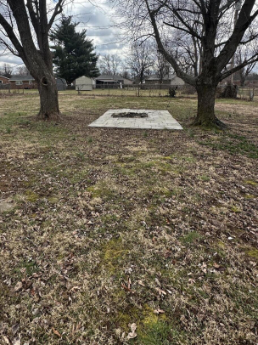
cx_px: 104
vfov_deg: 72.3
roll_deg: +0.4
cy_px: 122
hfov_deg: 58.4
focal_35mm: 23
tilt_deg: -10.1
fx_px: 229
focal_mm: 2.22
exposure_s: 1/1182
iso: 50
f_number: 2.2
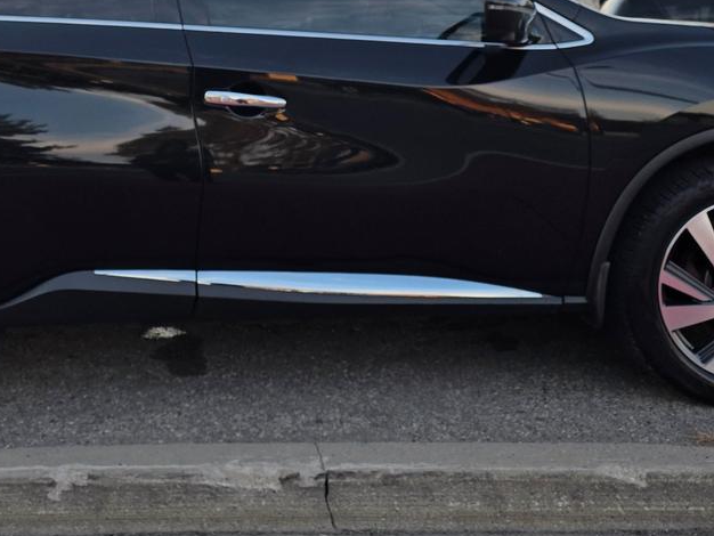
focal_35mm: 47
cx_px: 241
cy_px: 40
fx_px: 970
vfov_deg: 29.5
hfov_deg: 40.0
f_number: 1.7
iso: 80
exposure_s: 1/1597
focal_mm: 6.25
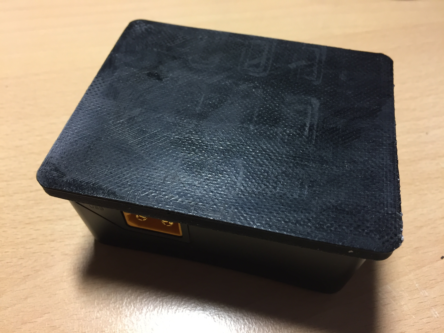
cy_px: 166
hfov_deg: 61.7
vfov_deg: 48.2
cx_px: 222
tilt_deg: -53.9
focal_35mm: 29
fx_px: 372
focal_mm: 4.15
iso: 100
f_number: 2.2
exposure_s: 1/33
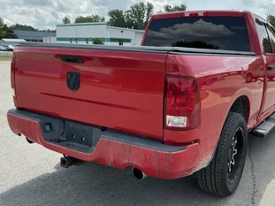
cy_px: 95
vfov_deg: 39.6
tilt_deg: -6.5
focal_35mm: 36
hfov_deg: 51.3
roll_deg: -1.3
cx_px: 150
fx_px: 286
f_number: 1.8
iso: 25
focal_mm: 3
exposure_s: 1/1098
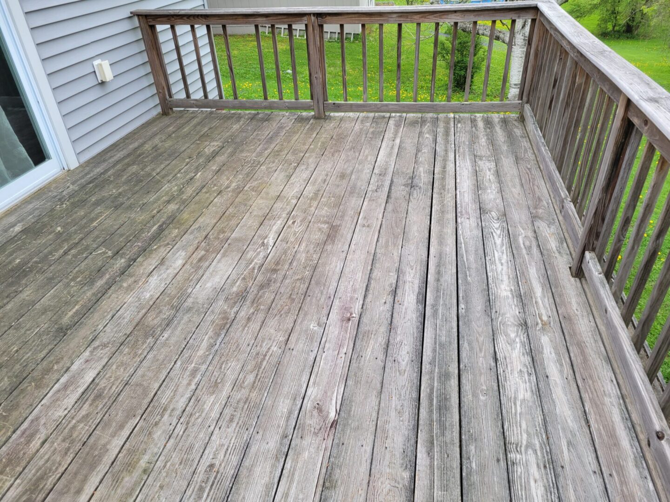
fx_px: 503
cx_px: 335
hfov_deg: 67.3
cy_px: 251
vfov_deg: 53.1
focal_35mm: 26
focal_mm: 5.4
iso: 40
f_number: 1.8
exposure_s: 1/612
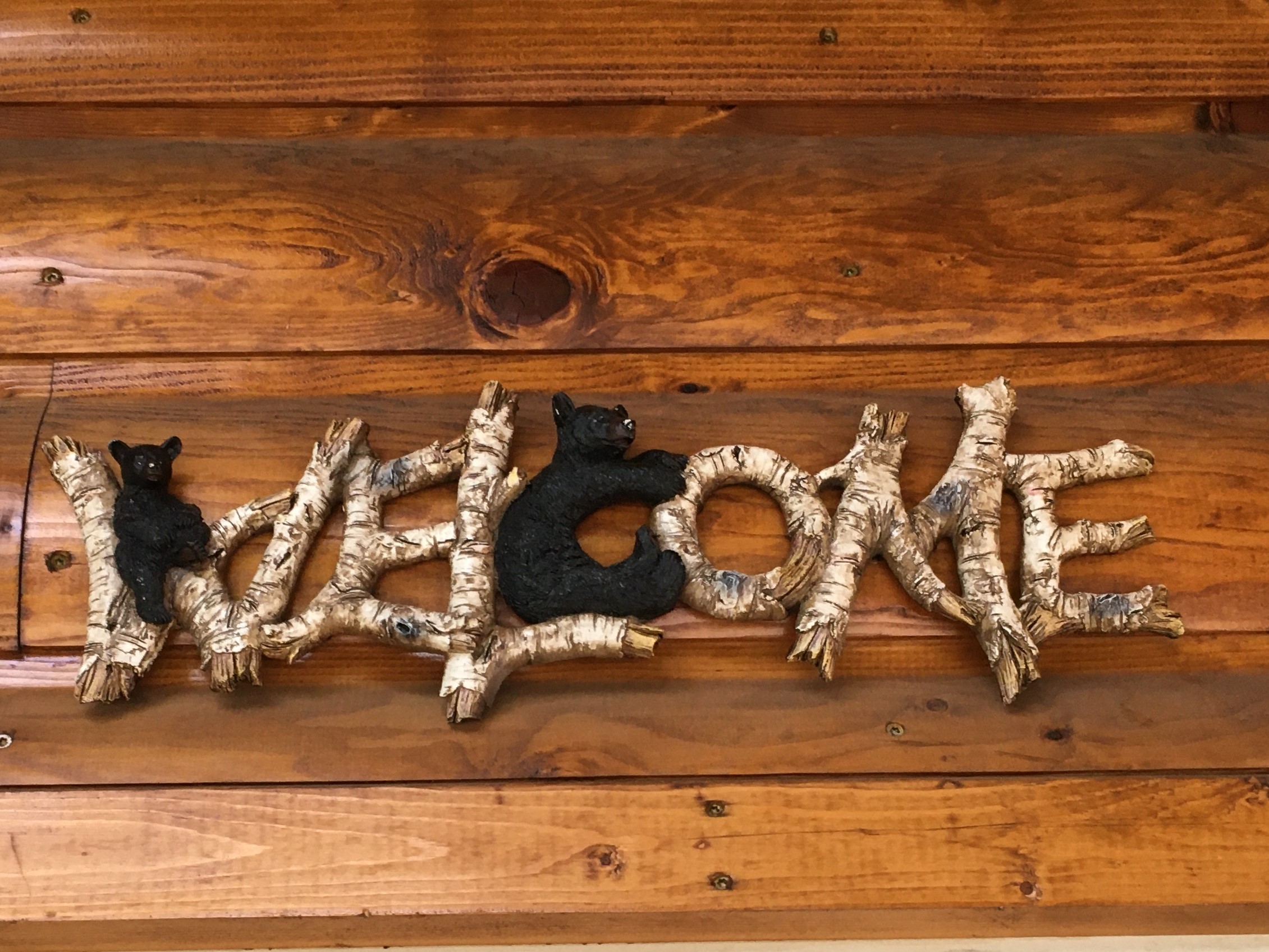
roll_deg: +1.2
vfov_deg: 48.2
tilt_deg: +27.8
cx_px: 634
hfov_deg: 61.6
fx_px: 1063
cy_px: 476
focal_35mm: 29
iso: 80
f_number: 2.2
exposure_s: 1/30
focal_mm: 4.15
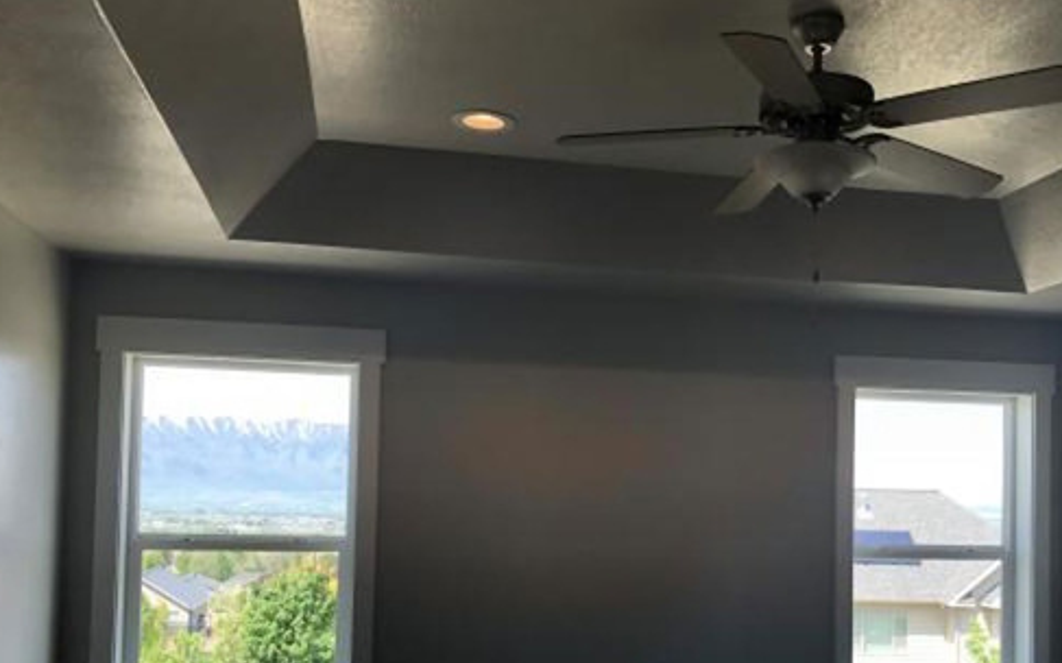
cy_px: 469
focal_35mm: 39
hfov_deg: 50.1
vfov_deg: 32.3
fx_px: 1128
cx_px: 630
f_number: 1.8
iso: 25
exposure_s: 1/120
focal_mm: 4
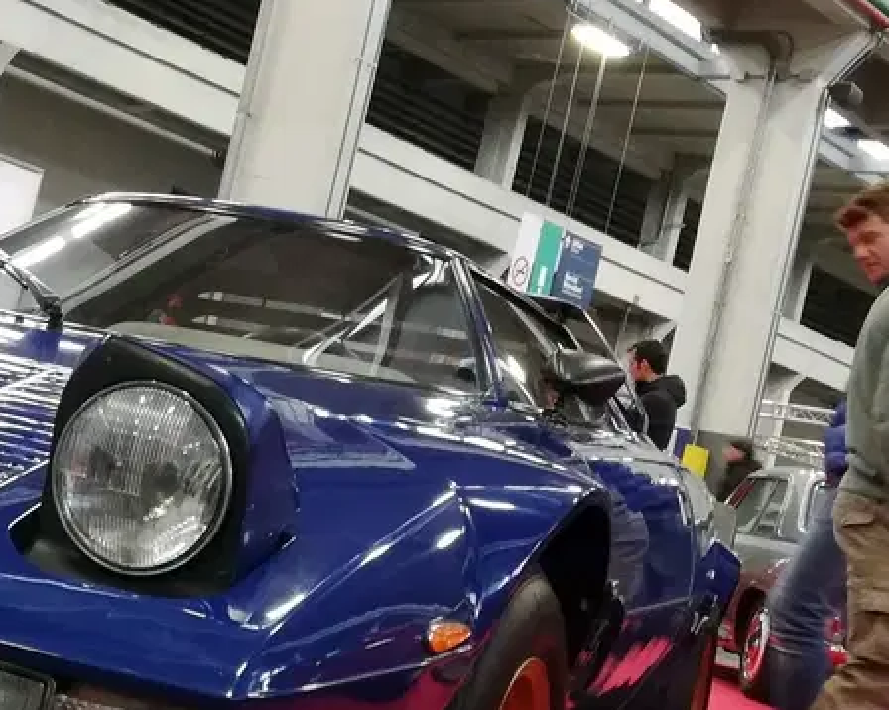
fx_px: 1788
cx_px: 40
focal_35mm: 68
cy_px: 416
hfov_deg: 26.7
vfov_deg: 22.4
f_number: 2.2
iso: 320
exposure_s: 1/25
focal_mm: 3.81
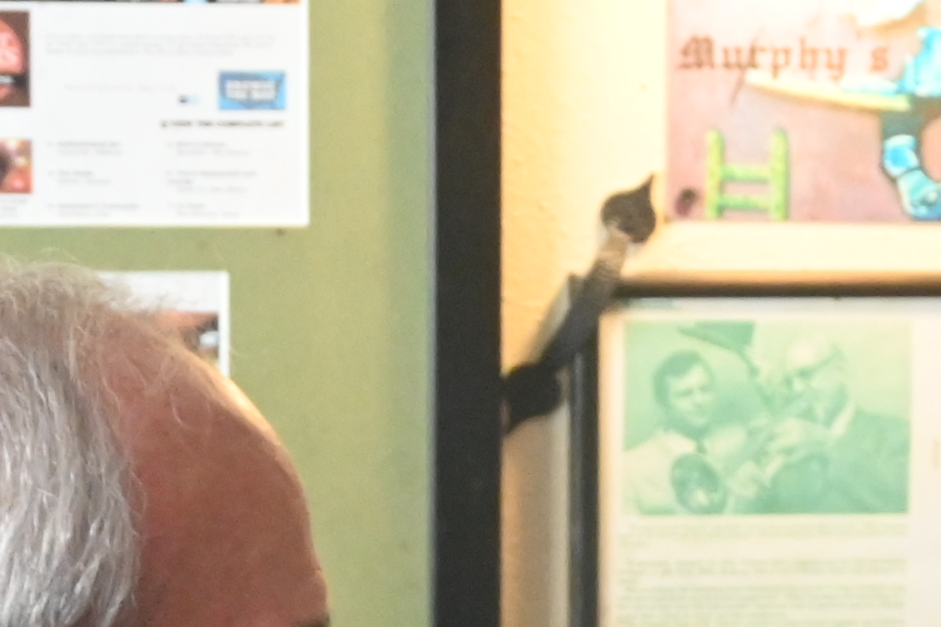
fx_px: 7734
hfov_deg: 6.9
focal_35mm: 296
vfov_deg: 4.5
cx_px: 1449
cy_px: 1411
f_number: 5.6
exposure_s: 1/60
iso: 3200
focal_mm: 40
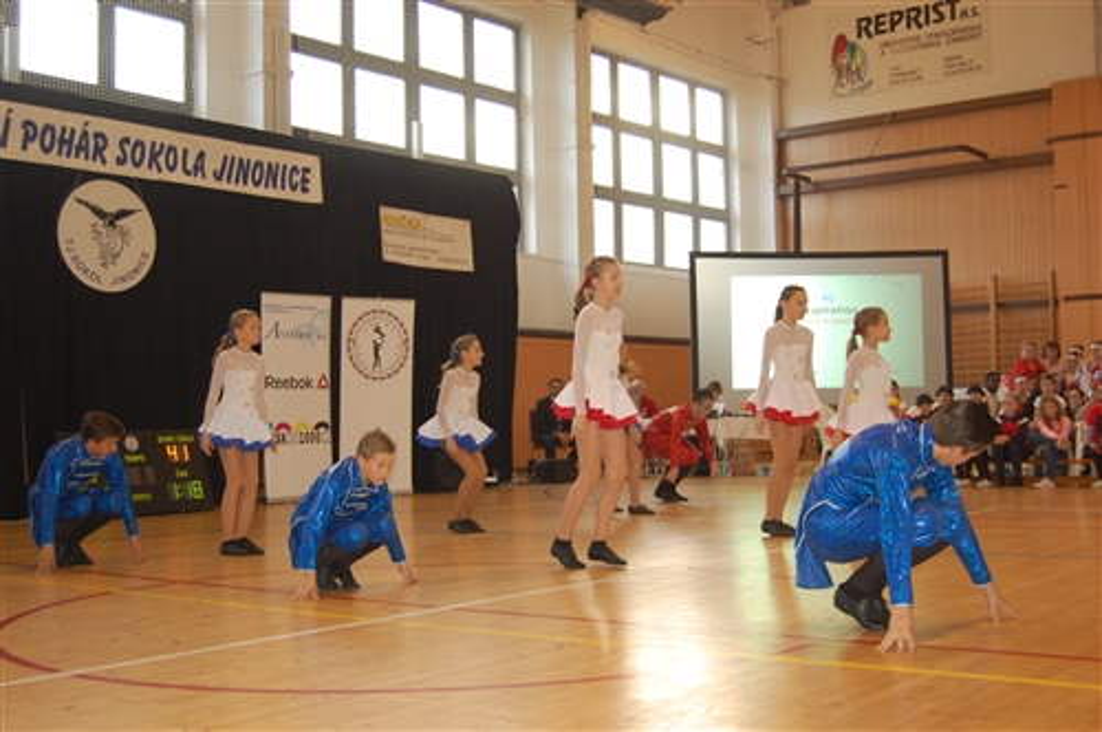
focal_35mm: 45
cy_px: 366
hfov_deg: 43.7
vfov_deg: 29.8
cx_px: 551
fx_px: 1376
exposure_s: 1/60
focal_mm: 30
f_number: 4.2
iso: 450
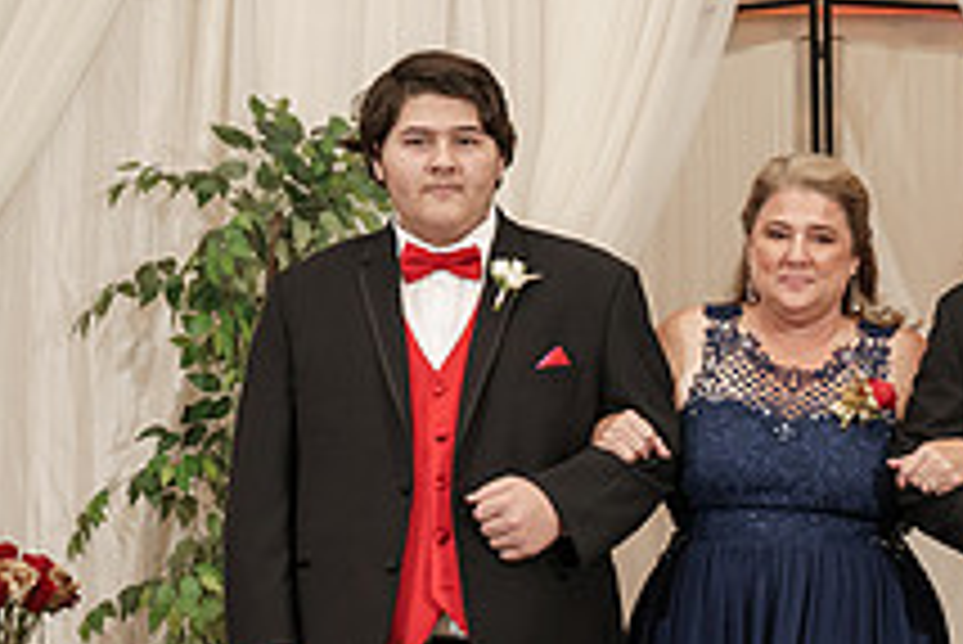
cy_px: 605
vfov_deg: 10.0
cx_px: 930
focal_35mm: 136
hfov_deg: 14.9
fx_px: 3640
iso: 2000
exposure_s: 1/160
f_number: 4
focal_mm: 48
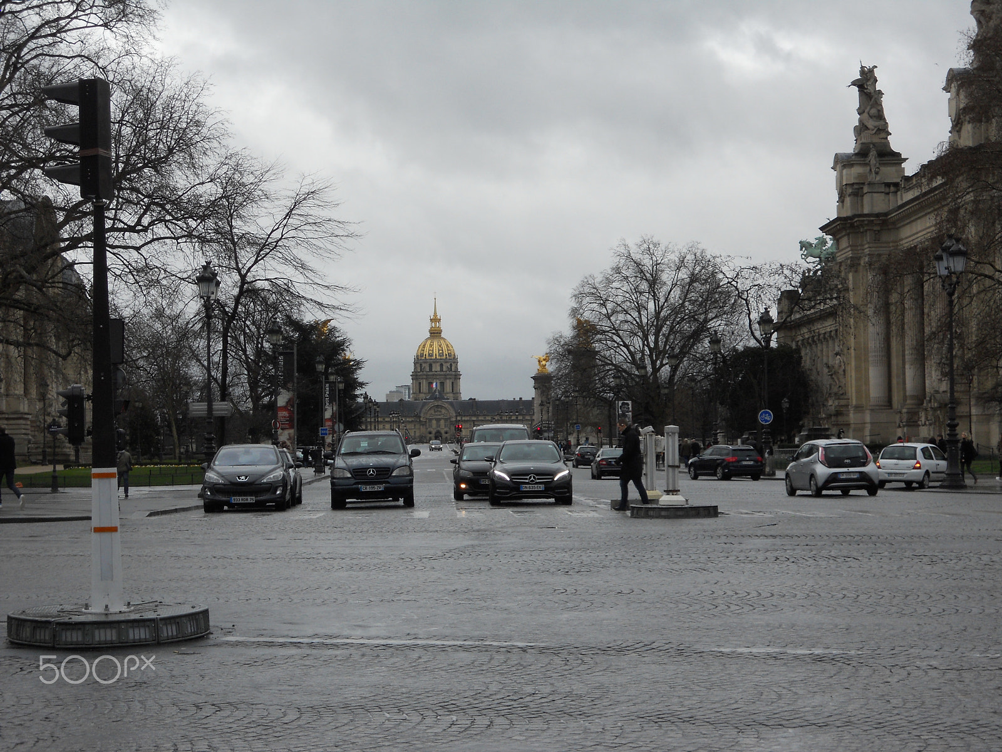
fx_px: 2229
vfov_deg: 19.1
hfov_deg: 25.3
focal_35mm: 77
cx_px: 501
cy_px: 376
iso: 80
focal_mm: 13.9
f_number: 5.9
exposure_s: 1/200
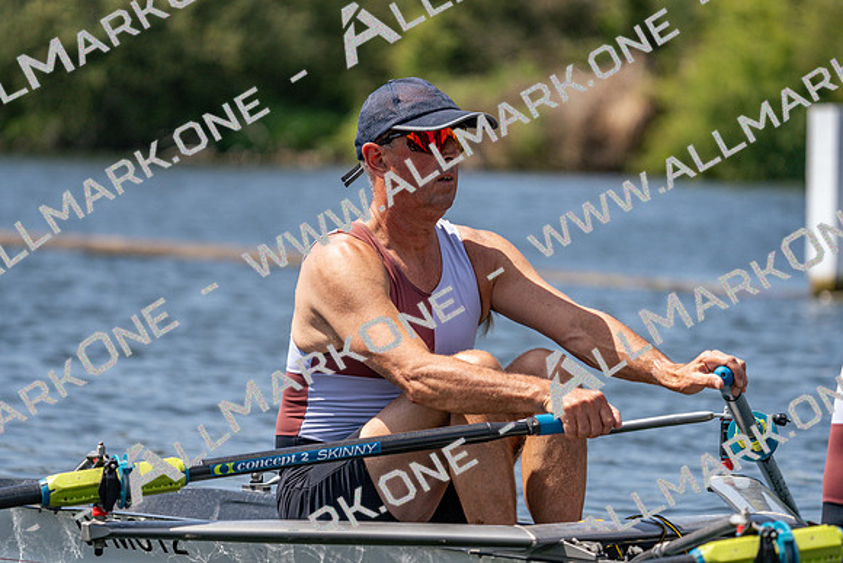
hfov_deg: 7.7
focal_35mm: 266
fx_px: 6230
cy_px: 282
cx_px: 422
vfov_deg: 5.2
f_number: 5.6
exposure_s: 1/2000
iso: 320
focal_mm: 266
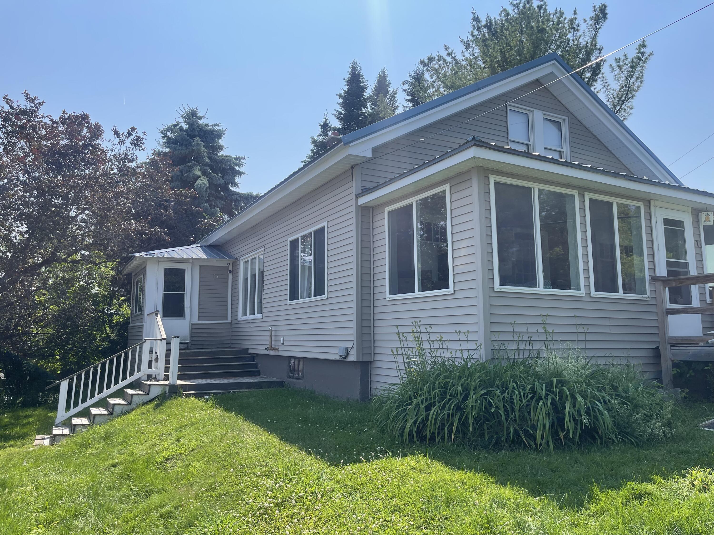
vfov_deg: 54.9
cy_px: 268
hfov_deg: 69.4
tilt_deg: +7.2
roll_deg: +0.0
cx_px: 357
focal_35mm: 25
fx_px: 516
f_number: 1.6
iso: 32
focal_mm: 5.1
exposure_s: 1/2336
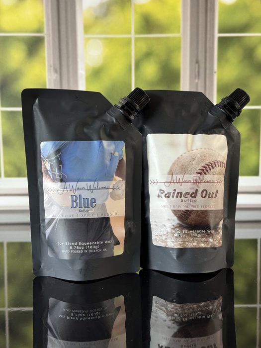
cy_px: 174
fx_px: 483
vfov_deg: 39.7
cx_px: 130
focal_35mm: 48
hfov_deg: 30.3
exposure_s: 1/60
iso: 160
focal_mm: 6.86
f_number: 1.78
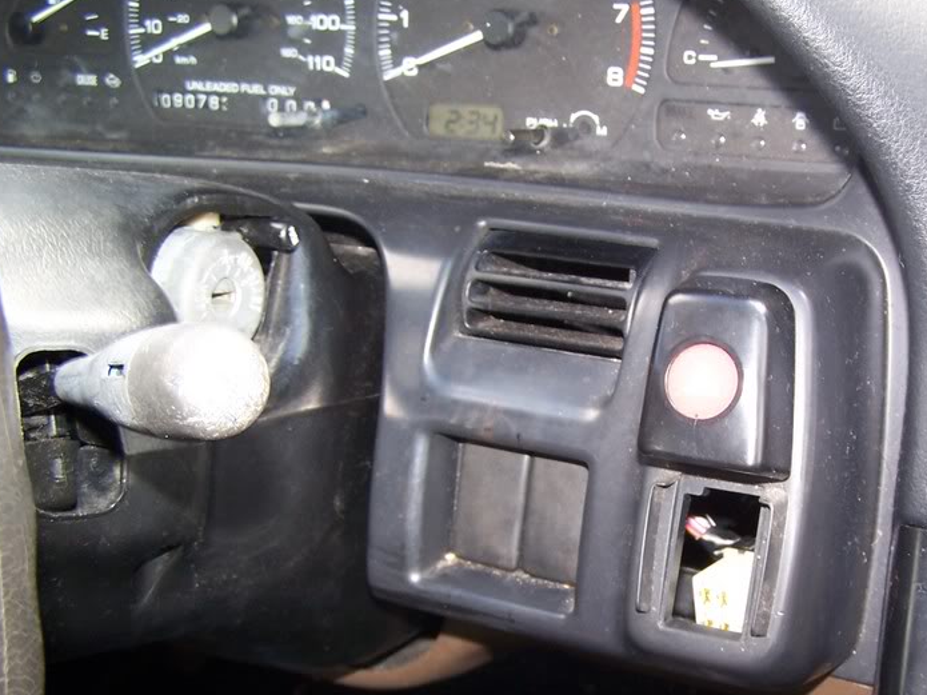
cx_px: 643
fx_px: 1499
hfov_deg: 33.9
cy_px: 460
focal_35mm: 56
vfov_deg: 26.0
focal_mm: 6.3
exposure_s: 1/60
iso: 80
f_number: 2.8
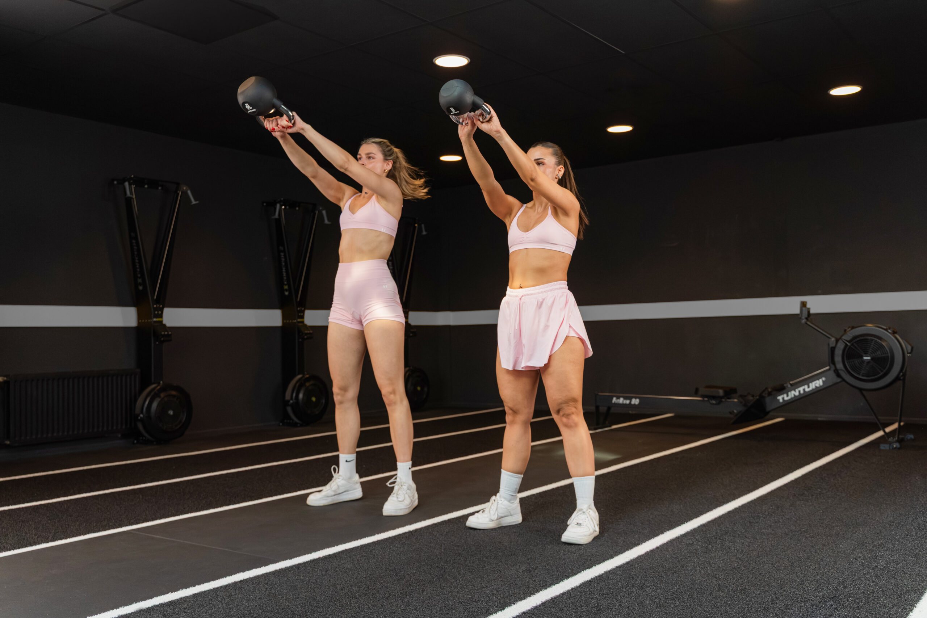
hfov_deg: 55.8
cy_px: 309
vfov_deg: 38.9
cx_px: 464
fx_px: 875
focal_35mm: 34
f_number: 3.5
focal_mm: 34
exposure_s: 1/1000
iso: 2500
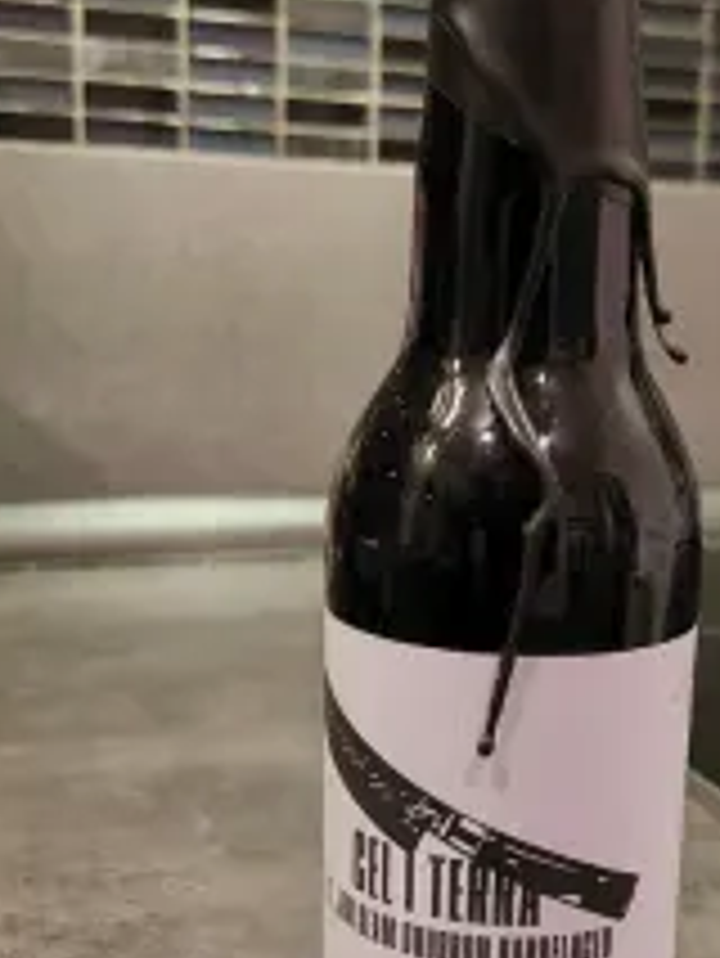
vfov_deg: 41.9
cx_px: 495
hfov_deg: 31.9
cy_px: 553
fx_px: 1247
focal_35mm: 45
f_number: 1.8
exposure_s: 1/25
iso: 500
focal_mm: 5.23
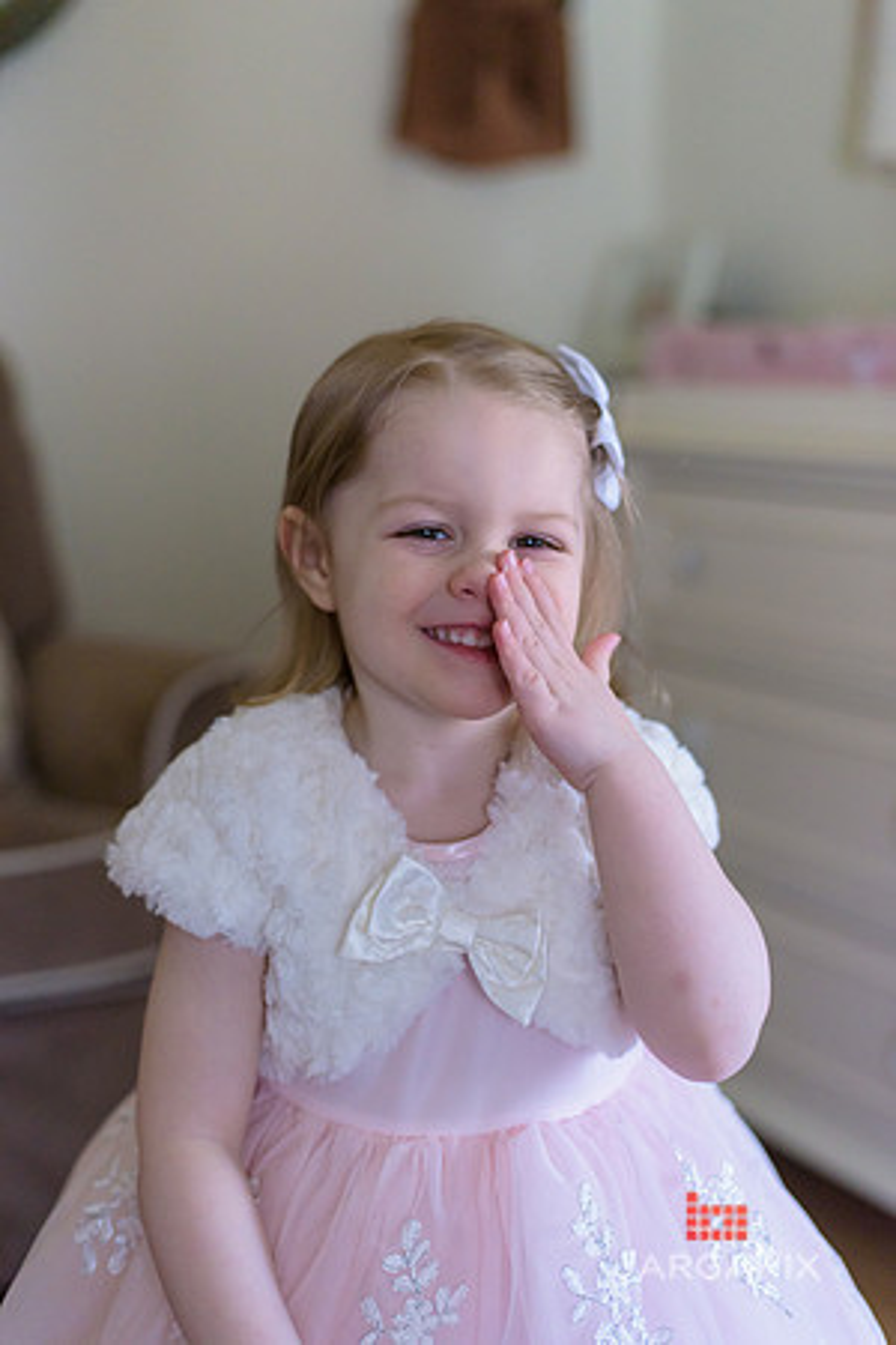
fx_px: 1867
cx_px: 448
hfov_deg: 27.0
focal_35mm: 50
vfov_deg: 39.6
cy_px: 672
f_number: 2
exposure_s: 1/800
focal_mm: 50
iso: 1600
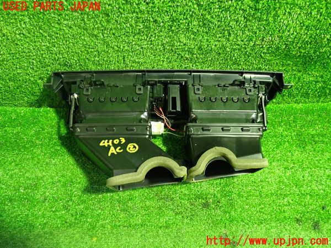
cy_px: 124
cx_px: 166
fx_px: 287
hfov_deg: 60.0
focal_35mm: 30
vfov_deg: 46.8
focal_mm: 5.4
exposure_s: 1/30
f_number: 2.3
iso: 800
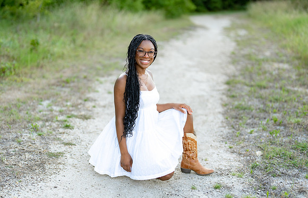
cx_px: 151
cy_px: 117
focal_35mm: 58
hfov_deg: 34.8
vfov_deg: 22.7
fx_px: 491
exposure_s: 1/800
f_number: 1.2
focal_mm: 50
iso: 100
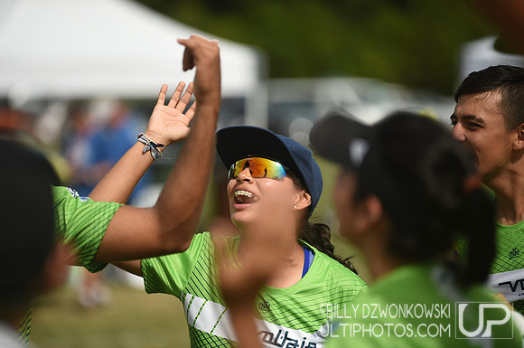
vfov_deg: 6.8
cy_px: 174
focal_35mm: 200
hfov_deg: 10.3
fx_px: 2907
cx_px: 262
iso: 100
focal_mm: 200
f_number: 2.8
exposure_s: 1/2000
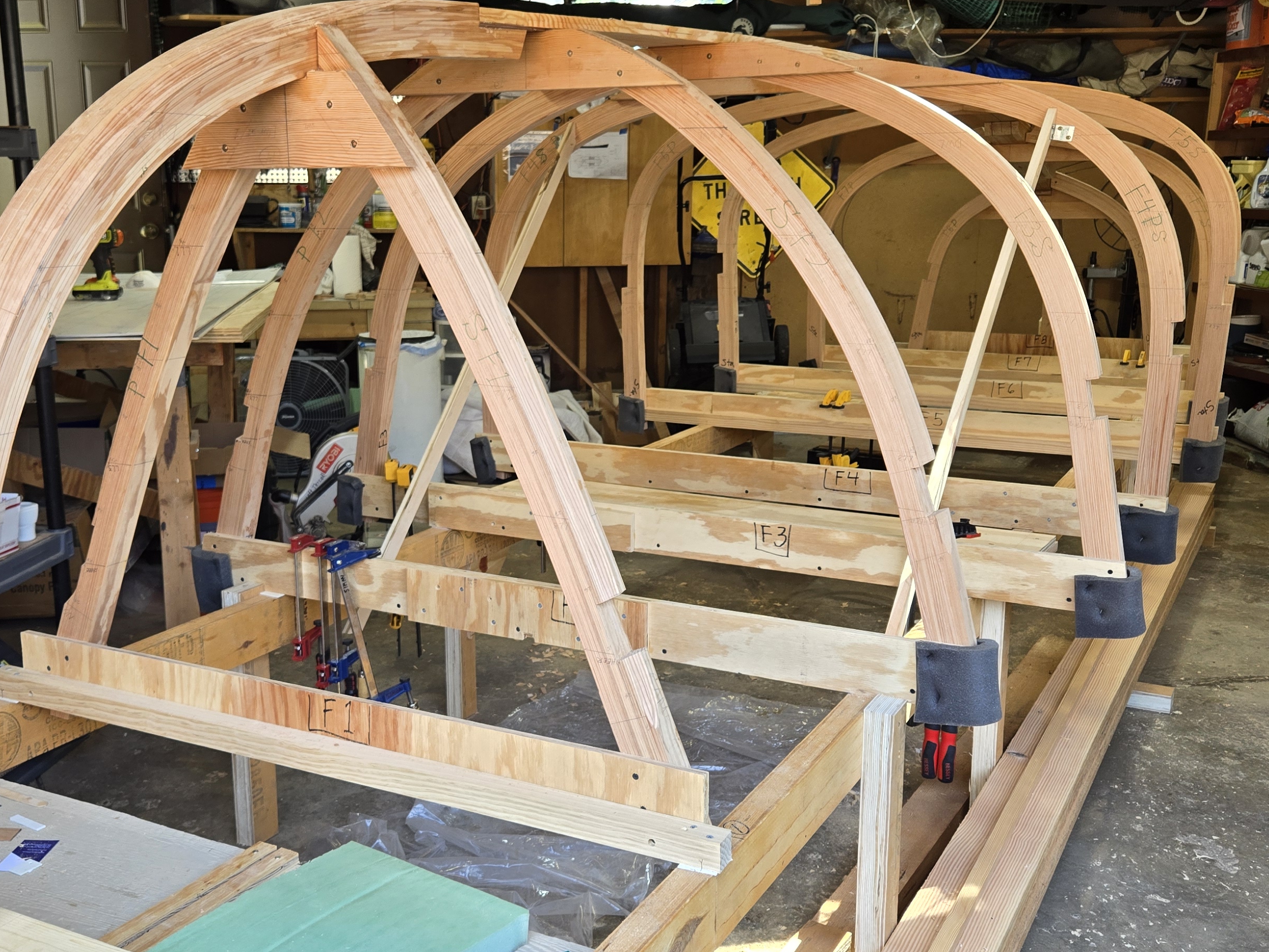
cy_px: 497
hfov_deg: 48.8
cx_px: 540
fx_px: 1393
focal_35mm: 38
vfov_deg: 37.7
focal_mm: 5.4
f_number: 1.8
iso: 64
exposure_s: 1/120
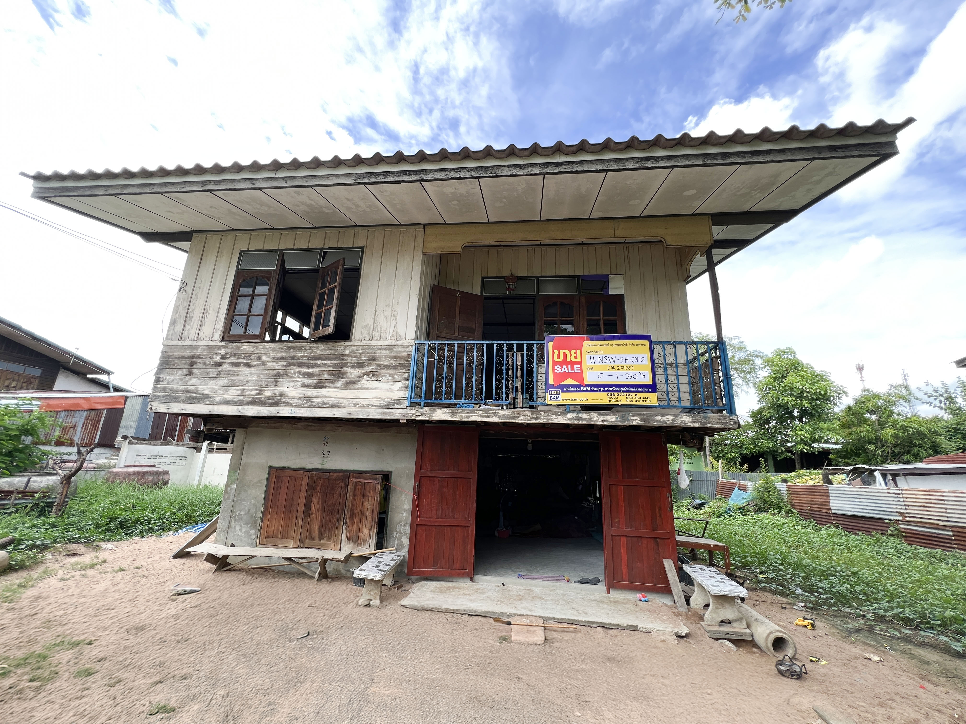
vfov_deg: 89.9
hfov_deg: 106.2
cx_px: 483
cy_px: 362
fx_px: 363
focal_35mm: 13
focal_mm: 1.57
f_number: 1.8
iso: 32
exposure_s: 1/298
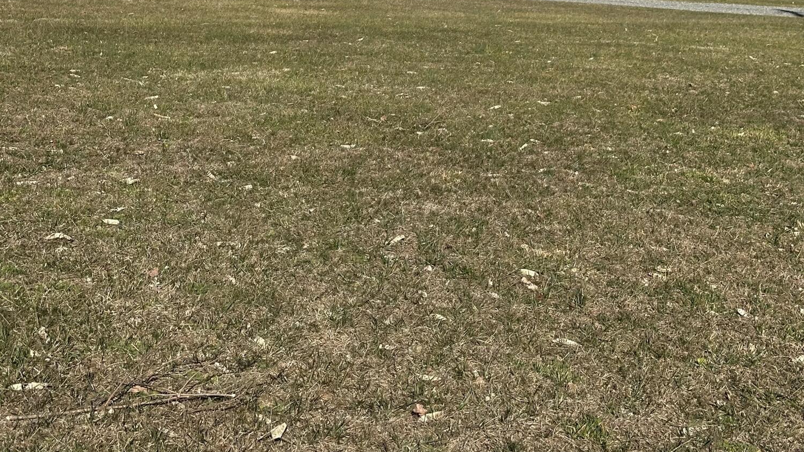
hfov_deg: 30.2
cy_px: 5
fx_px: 1492
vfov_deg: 16.9
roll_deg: -1.3
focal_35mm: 70
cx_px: 403
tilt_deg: -3.2
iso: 64
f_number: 1.78
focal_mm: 6.86
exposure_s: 1/5556
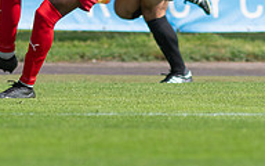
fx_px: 10487
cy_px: -77
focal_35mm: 1452
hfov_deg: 1.4
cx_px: 137
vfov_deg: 0.9
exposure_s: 1/2500
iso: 100
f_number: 3.2
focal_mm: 300
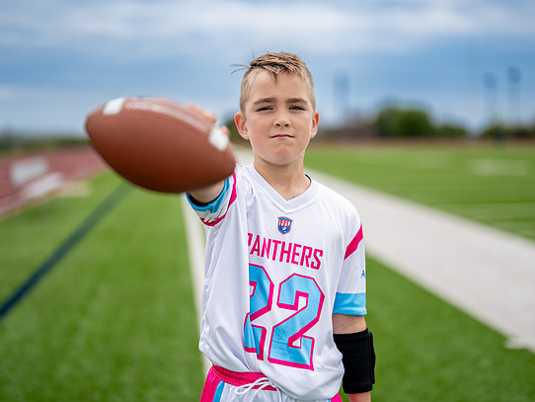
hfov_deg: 31.2
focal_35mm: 62
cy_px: 204
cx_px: 293
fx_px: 959
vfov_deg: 23.7
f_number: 1.2
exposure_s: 1/12800
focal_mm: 50
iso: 100
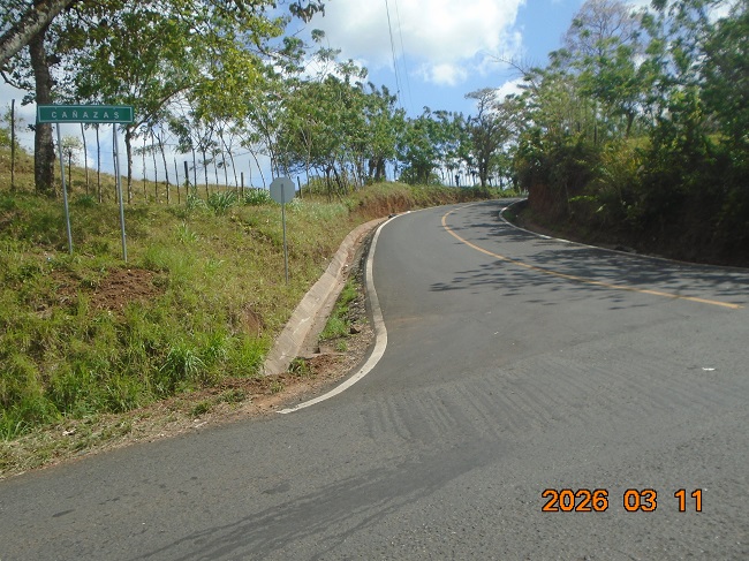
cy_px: 280
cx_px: 374
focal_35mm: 31
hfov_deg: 58.4
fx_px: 671
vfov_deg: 45.4
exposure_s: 1/1000
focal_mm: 5.5
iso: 100
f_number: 3.5
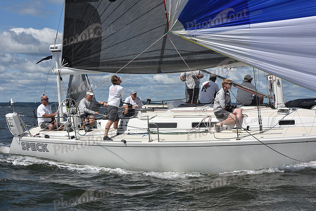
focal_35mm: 70
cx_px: 158
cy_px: 106
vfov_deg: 19.5
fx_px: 615
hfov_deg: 28.8
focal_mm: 70
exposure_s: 1/800
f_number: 13
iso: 250
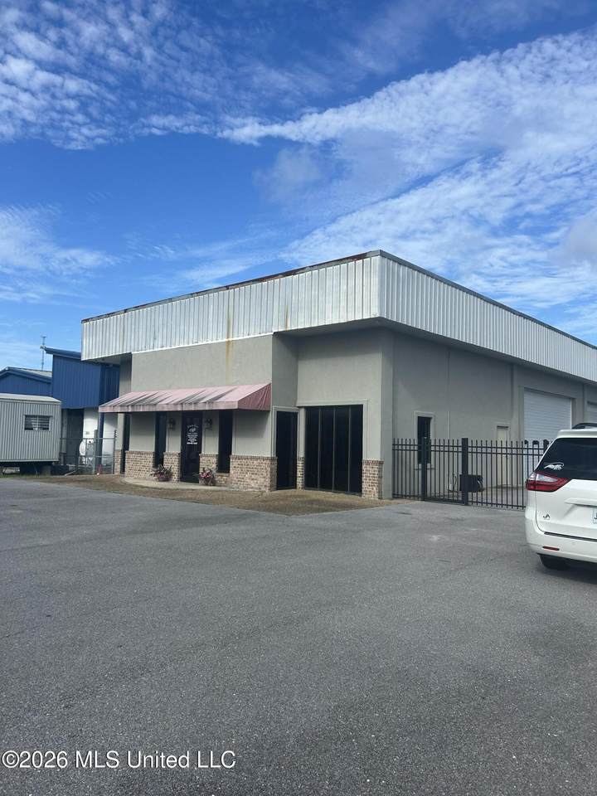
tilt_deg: +6.0
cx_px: 298
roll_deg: -0.2
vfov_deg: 67.3
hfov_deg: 53.1
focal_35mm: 26
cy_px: 398
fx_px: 598
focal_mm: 5.7
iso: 50
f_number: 1.5
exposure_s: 1/3831
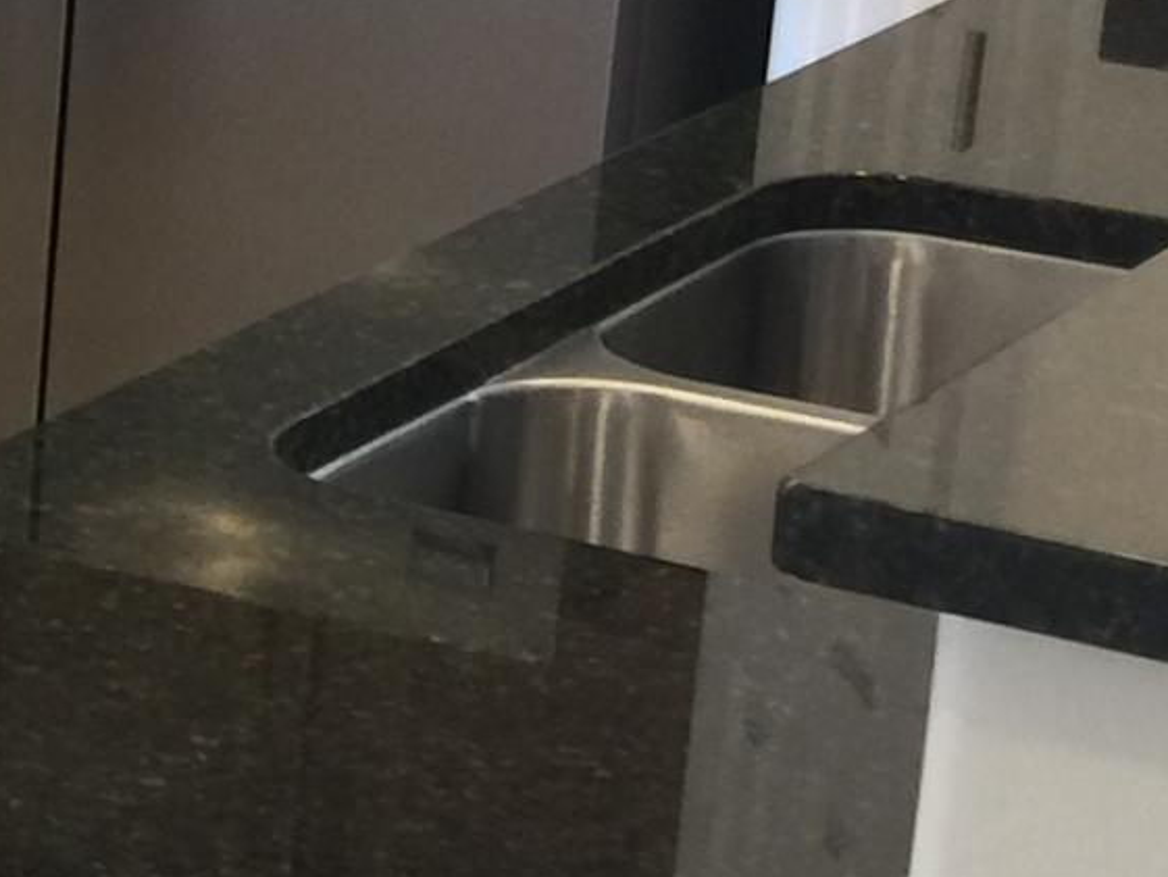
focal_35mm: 155
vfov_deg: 9.6
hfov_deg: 11.8
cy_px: 396
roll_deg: -1.4
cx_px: -935
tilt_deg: -19.6
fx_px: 5231
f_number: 2.2
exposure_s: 1/15
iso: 50
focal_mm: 4.15
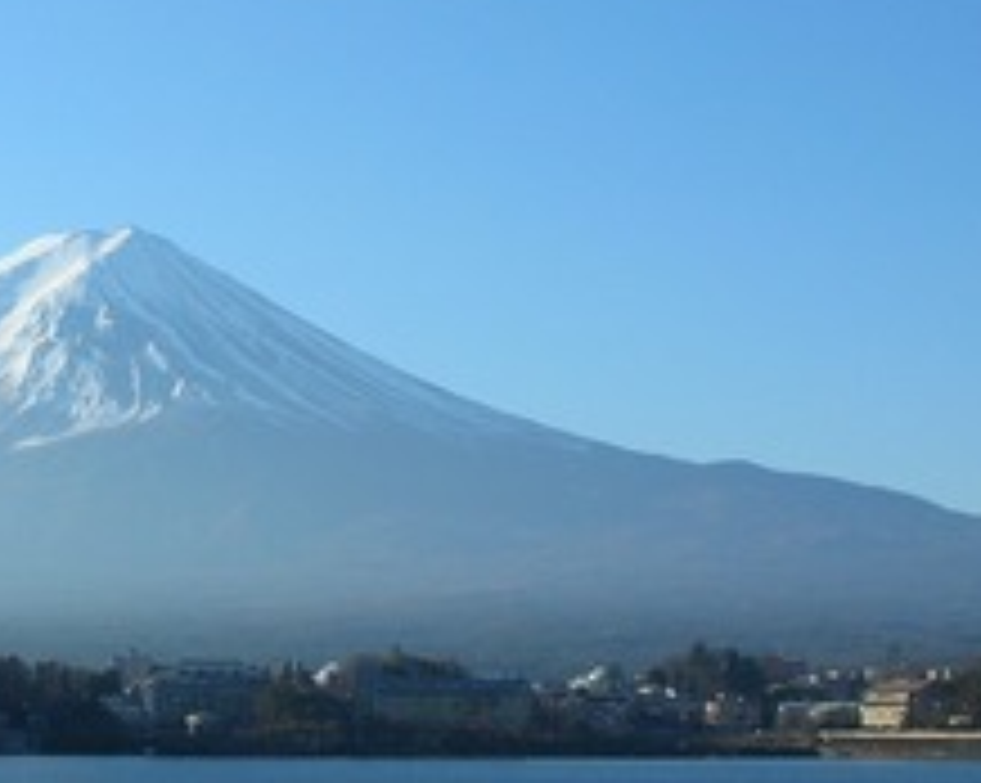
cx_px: 130
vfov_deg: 15.5
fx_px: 2872
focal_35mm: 99
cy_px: 382
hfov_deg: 19.1
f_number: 9.9
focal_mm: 7.7
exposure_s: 1/65
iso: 50
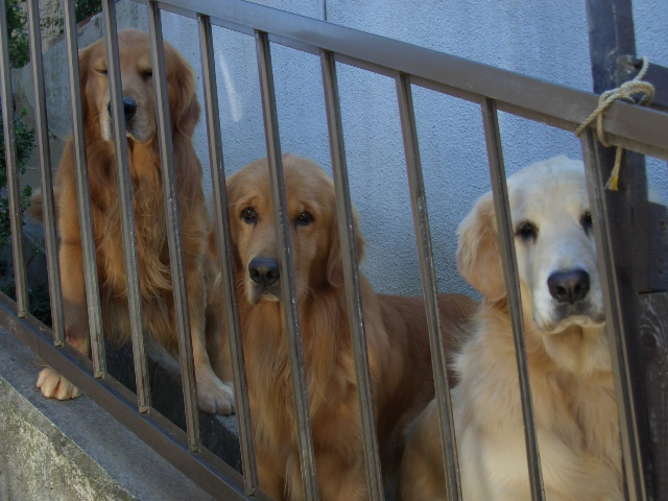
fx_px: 946
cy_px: 250
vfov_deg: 29.7
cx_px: 334
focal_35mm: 49
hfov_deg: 38.9
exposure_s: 1/125
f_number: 3.1
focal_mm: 8.2
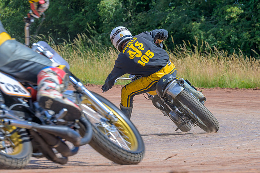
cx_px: 151
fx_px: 1823
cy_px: 85
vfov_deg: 5.4
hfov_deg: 8.2
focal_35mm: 253
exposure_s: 1/400
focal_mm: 145
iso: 160
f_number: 7.1
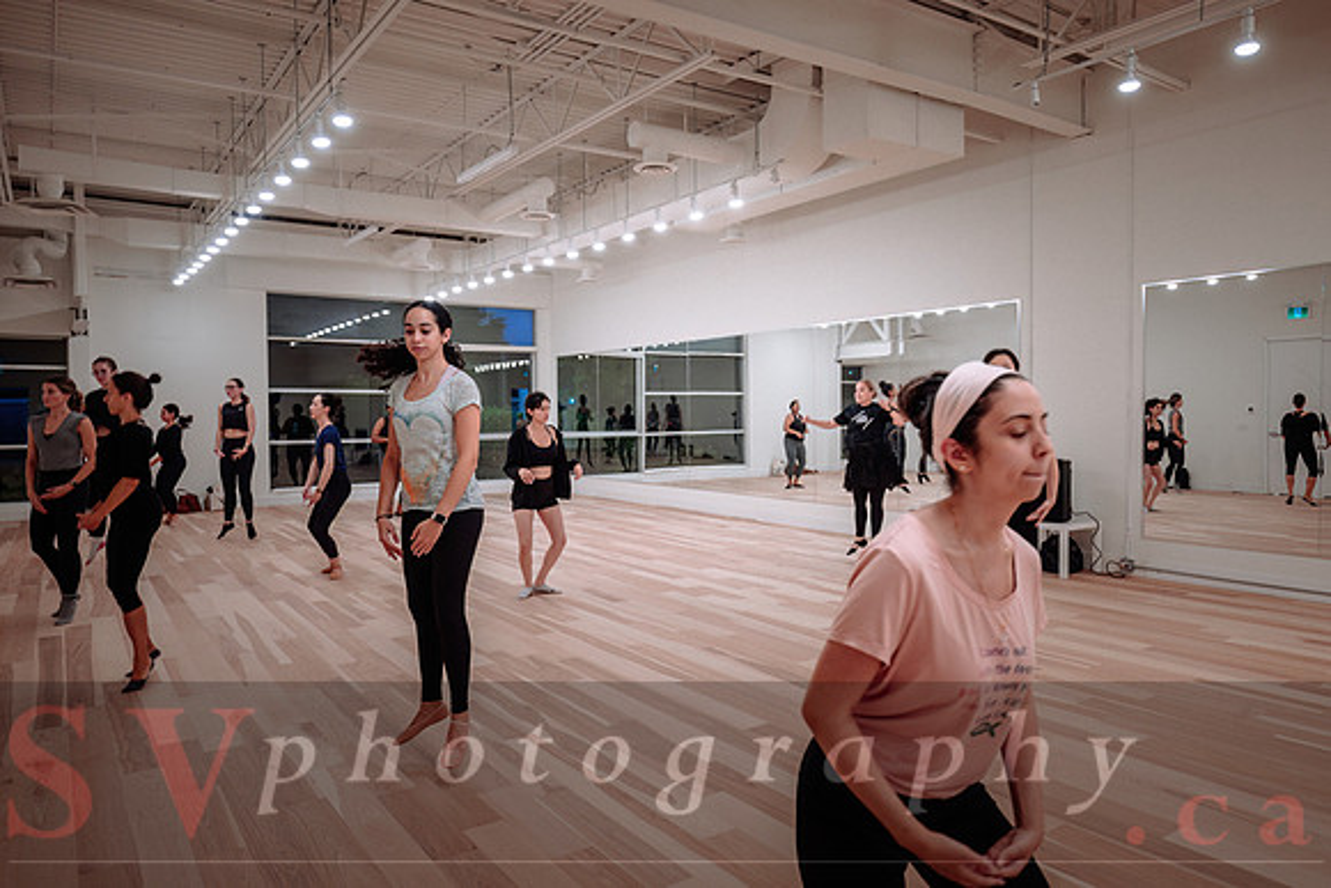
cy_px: 433
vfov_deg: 52.0
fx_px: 910
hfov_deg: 72.3
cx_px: 683
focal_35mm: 25
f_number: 2.8
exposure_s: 1/125
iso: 800
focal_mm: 24
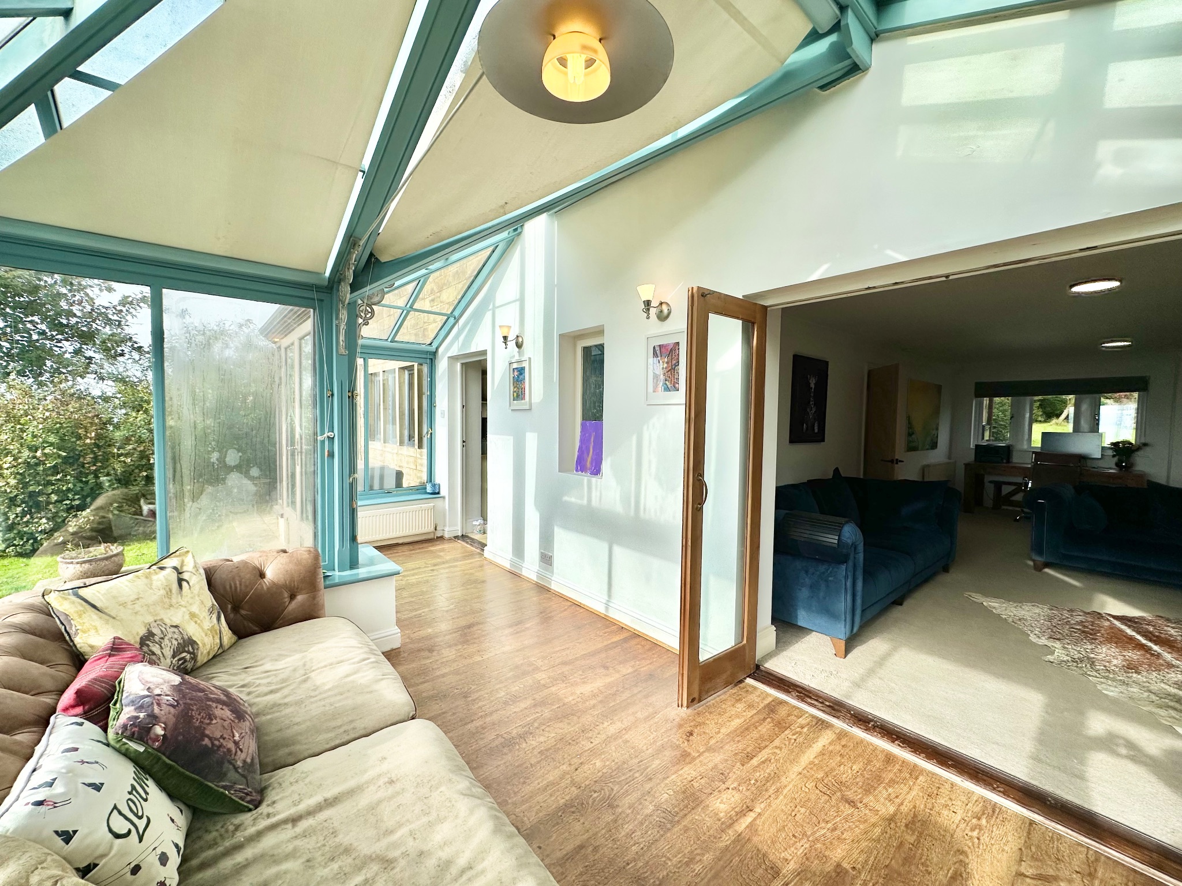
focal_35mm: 14
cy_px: 443
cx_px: 591
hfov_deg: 102.1
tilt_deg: -3.5
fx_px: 478
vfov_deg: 85.7
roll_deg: -0.2
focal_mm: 2.22
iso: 40
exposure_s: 1/1233
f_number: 2.2
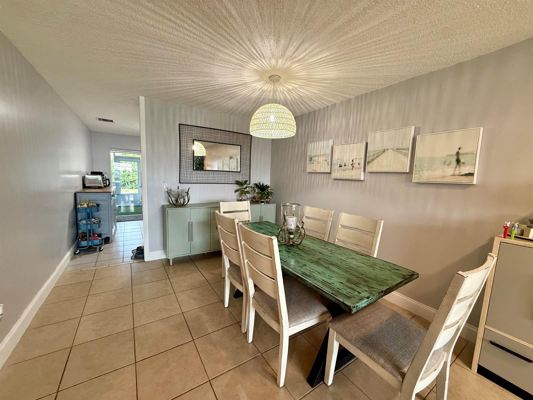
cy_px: 200
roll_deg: -2.0
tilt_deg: -6.7
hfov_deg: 102.1
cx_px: 266
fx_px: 216
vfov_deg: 85.7
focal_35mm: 14
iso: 250
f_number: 2.2
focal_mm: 2.22
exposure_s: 1/60
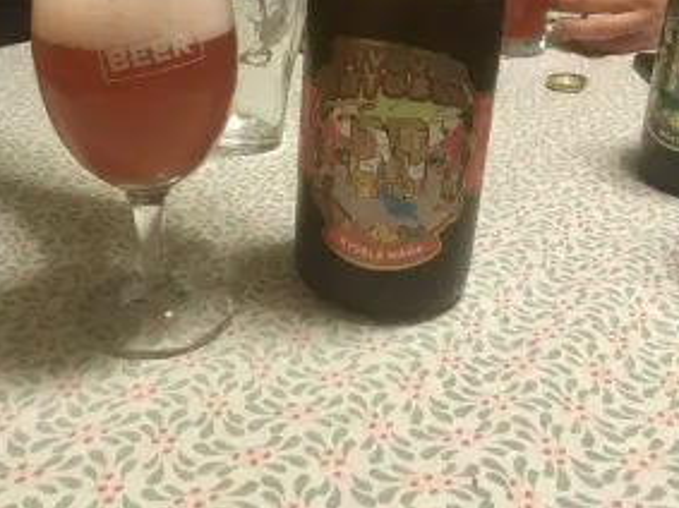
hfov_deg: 45.6
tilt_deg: -26.3
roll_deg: +0.0
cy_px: 180
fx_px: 804
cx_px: 283
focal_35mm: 41
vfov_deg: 34.9
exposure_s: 1/25
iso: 200
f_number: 2.2
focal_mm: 4.15
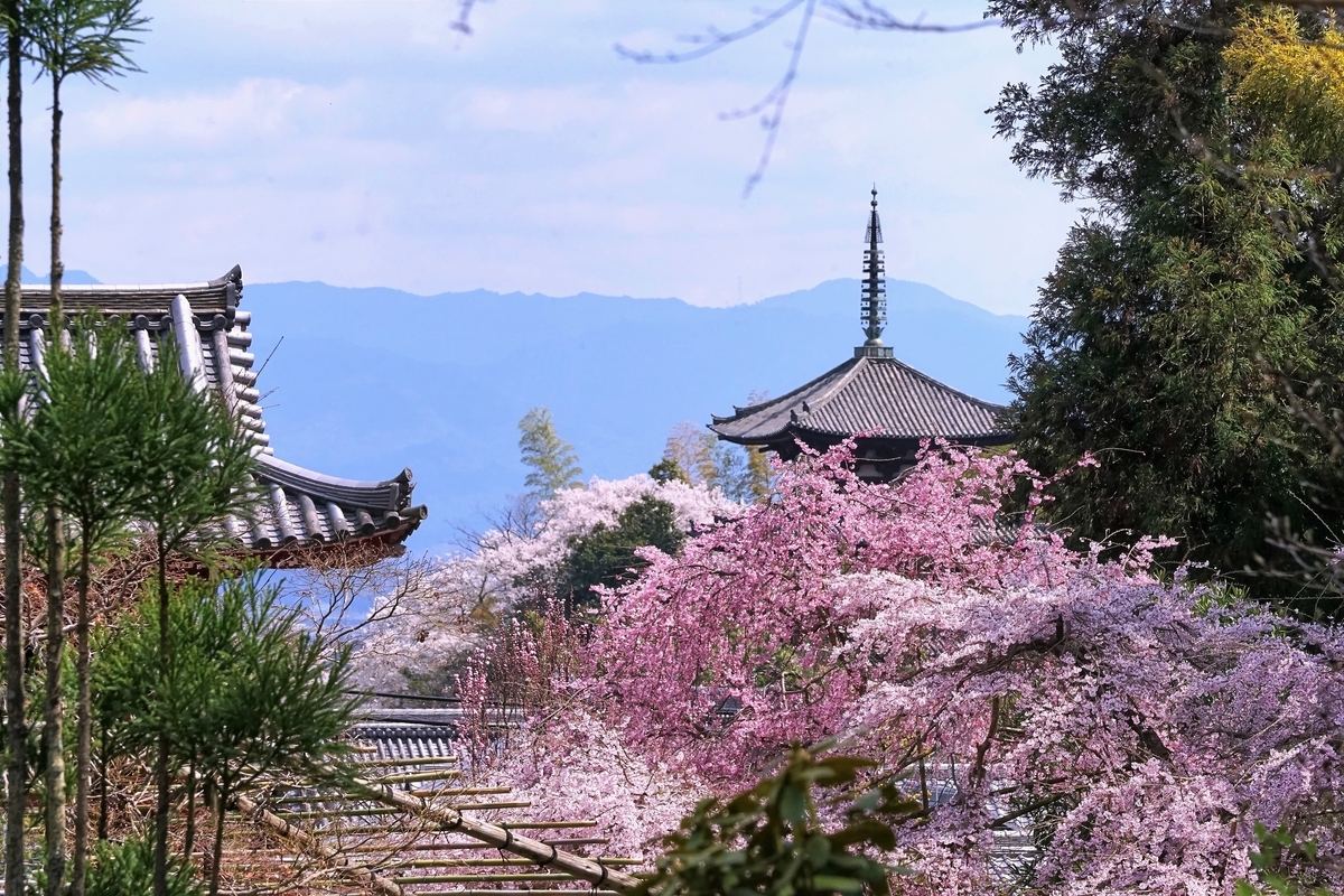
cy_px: 448
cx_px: 672
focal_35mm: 206
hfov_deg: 10.0
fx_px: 7690
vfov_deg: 6.7
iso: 1000
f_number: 16
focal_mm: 206
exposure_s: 1/1000
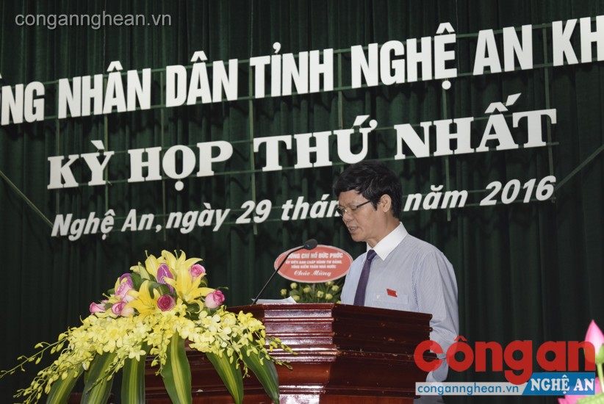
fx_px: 1386
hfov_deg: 24.6
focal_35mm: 82
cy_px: 202
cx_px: 302
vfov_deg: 16.6
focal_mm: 55
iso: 1250
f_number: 5.6
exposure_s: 1/60
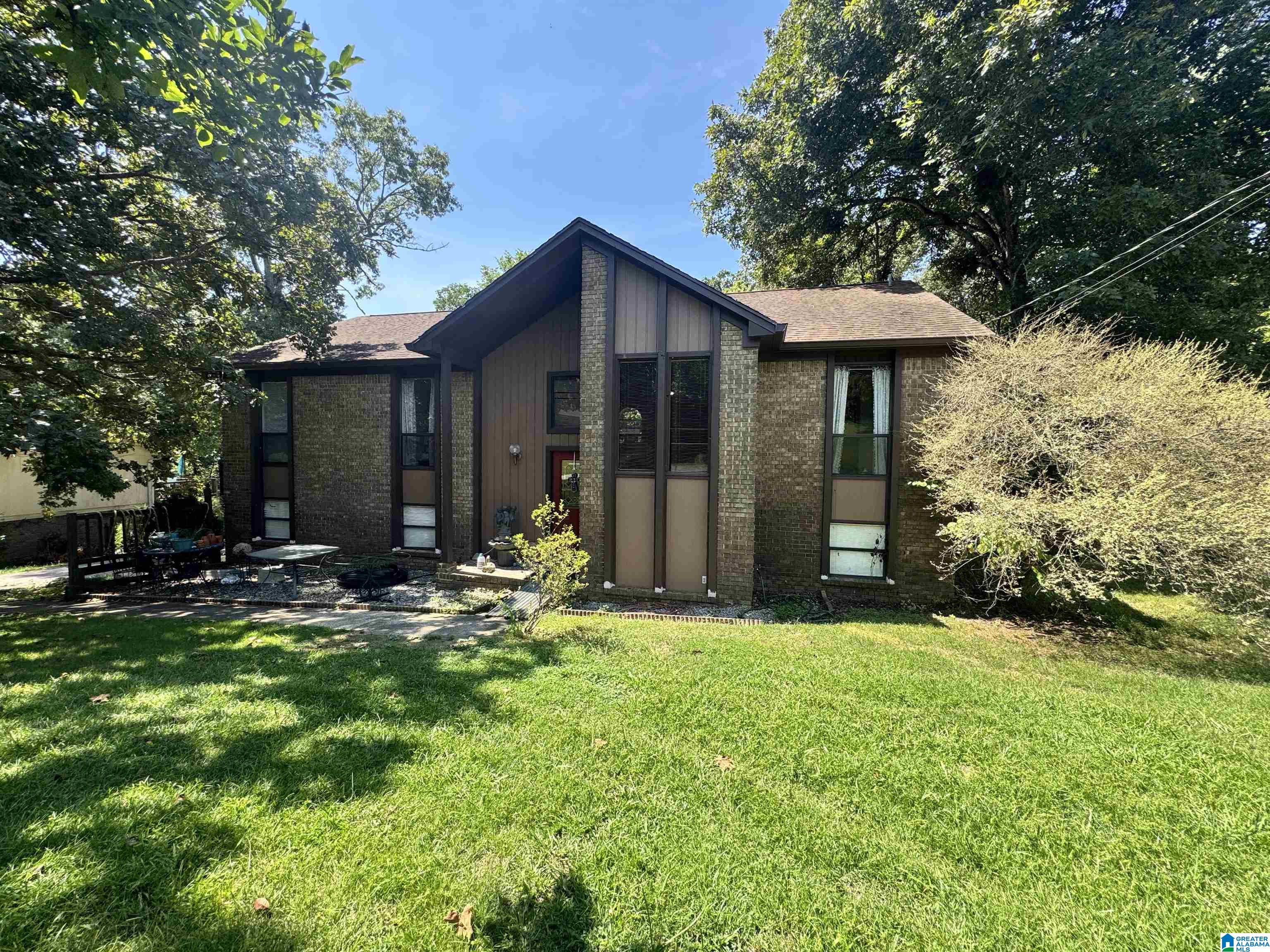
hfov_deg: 102.1
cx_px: 635
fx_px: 514
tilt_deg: -2.9
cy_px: 476
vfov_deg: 85.7
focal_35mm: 14
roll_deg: -1.1
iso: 50
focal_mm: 2.22
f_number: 2.2
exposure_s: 1/646
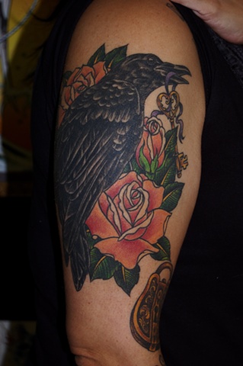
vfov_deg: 24.6
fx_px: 837
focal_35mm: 82
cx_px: 122
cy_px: 183
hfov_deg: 16.5
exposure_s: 1/60
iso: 400
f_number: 5.6
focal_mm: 55
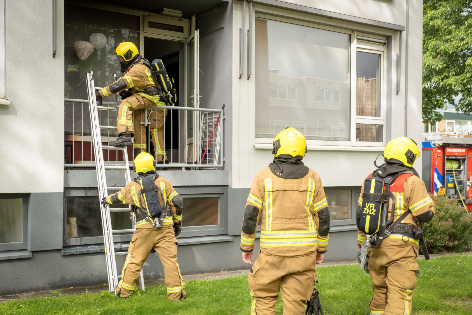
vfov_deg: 40.0
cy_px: 158
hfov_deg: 57.2
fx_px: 433
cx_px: 236
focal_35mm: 33
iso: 640
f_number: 5.6
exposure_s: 1/400
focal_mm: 33
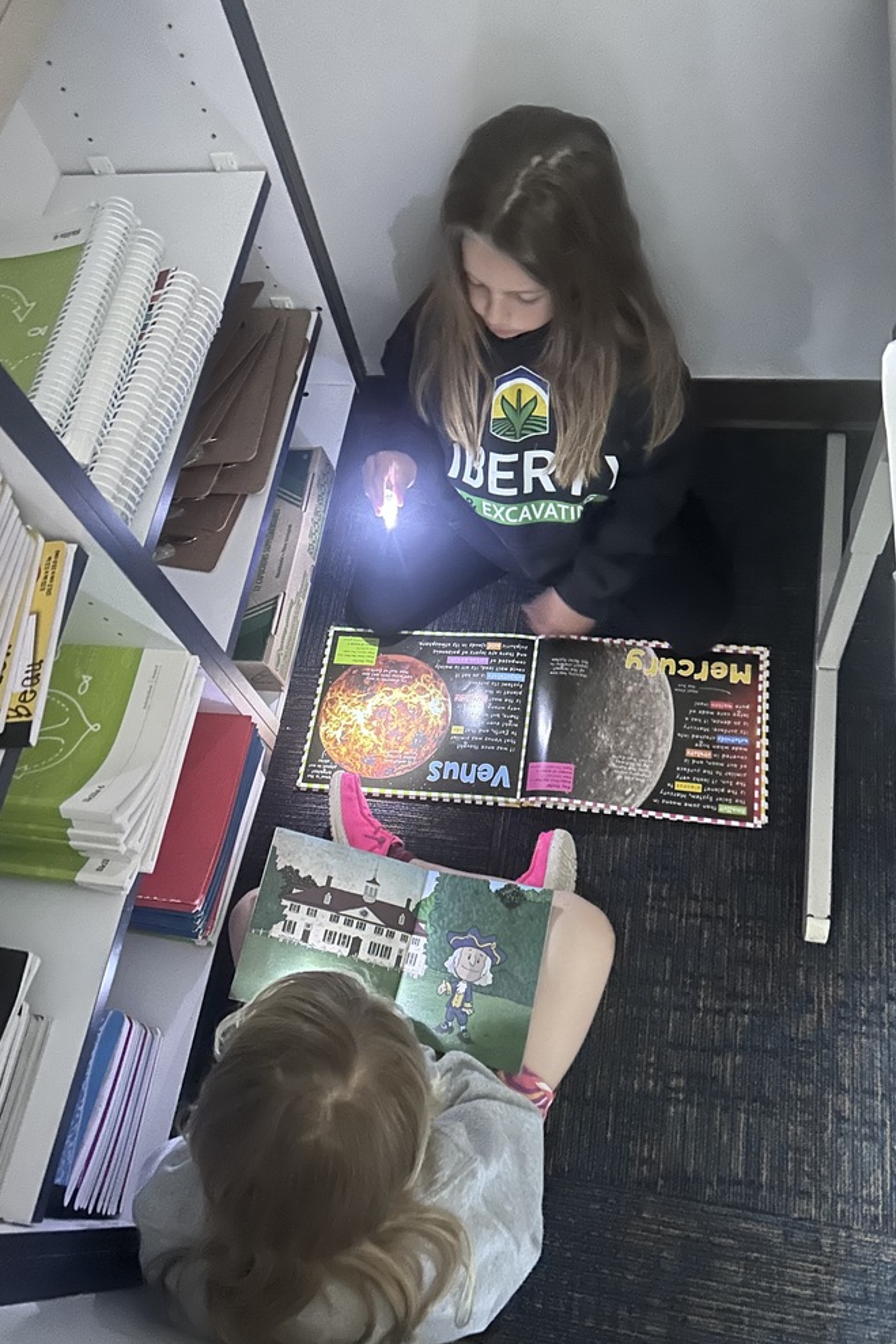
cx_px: 443
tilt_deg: -64.1
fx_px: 1046
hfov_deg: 46.4
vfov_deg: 65.5
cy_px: 689
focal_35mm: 28
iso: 1000
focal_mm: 5.7
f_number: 1.5
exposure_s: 1/24
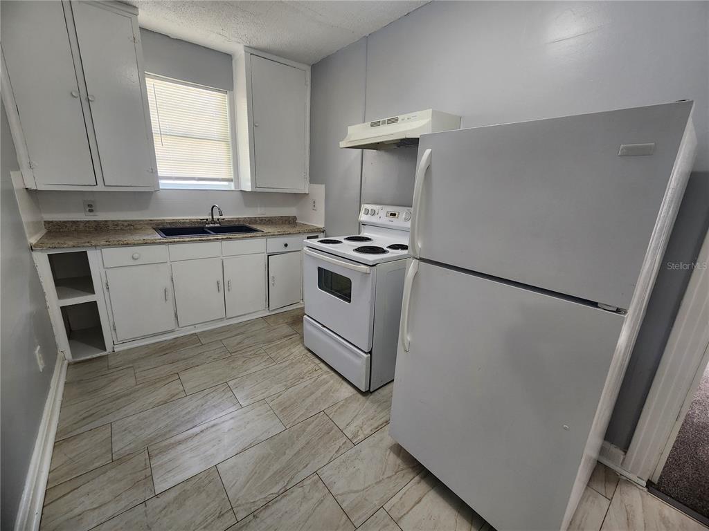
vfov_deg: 89.9
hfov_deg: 106.2
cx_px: 354
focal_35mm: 13
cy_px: 266
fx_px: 266
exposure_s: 1/60
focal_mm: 2.2
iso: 200
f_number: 2.2
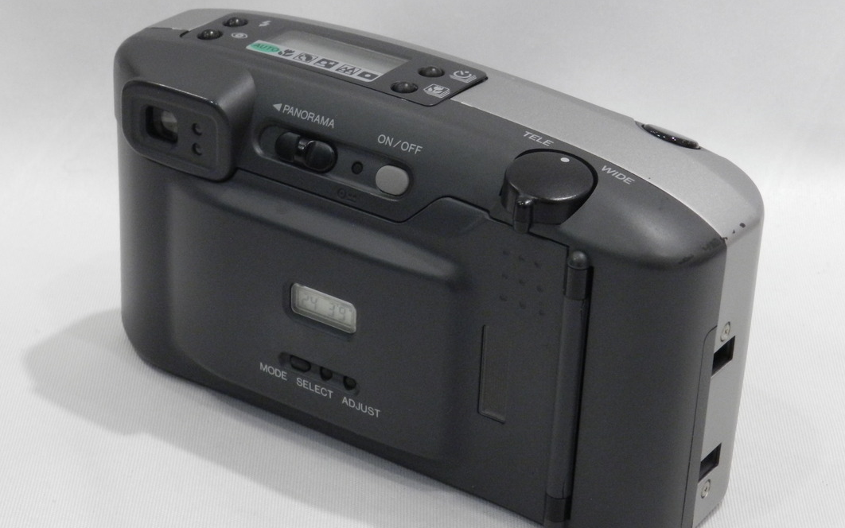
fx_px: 2096
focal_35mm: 91
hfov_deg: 22.8
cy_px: 289
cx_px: 401
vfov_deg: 14.4
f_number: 4.8
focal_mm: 13.5
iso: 800
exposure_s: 1/50
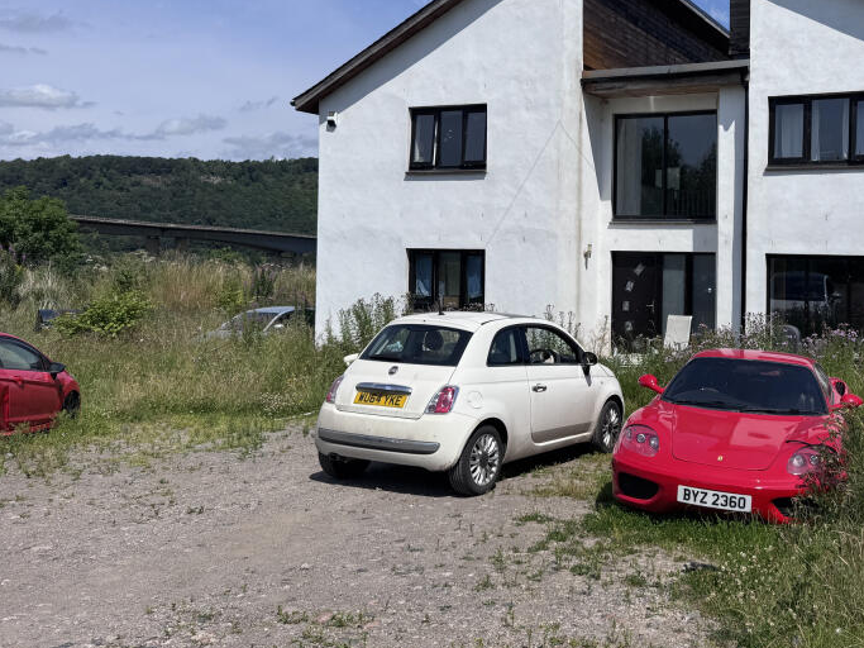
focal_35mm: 36
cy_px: 220
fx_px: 898
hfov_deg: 49.7
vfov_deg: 39.2
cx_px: 626
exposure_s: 1/4608
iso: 80
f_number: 1.78
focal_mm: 6.76
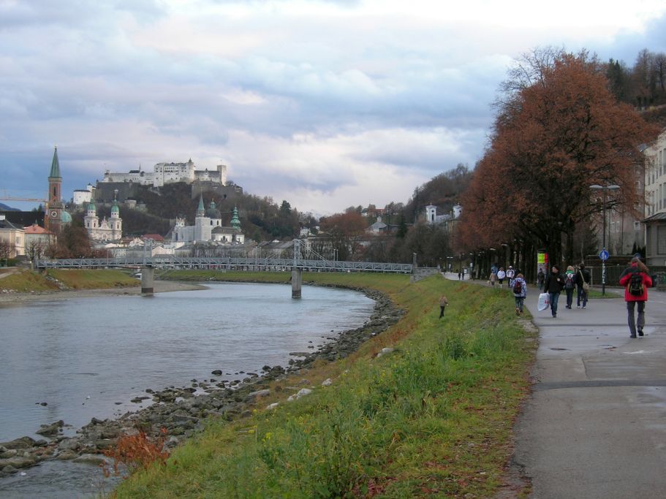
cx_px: 333
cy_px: 250
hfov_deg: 31.7
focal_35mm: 61
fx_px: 1173
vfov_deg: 24.0
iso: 64
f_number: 3.5
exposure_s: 1/51.7
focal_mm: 12.7
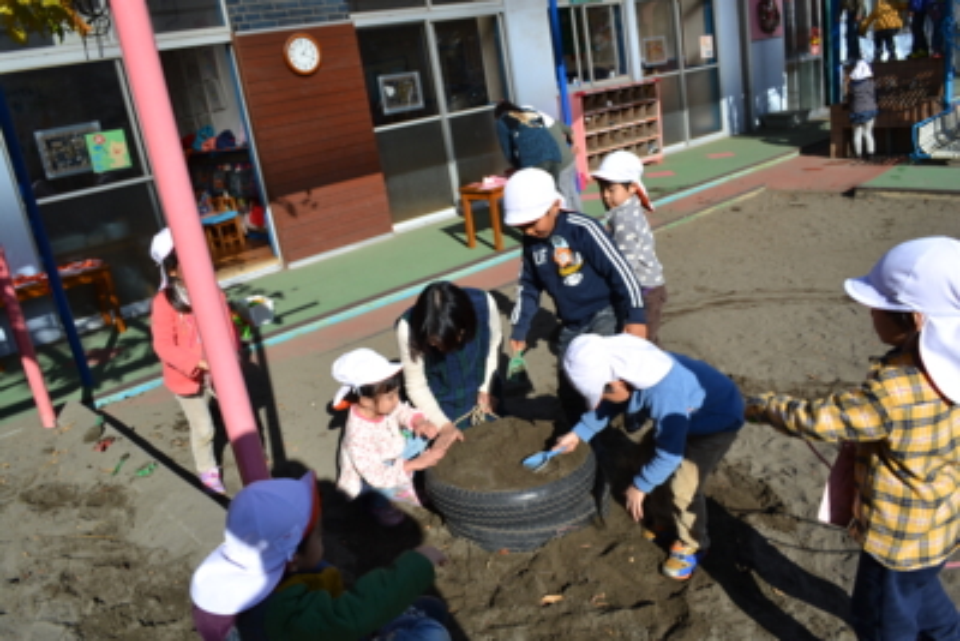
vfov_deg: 36.9
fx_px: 960
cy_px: 320
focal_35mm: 36
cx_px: 480
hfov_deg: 53.1
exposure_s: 1/250
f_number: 8
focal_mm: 24
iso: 100
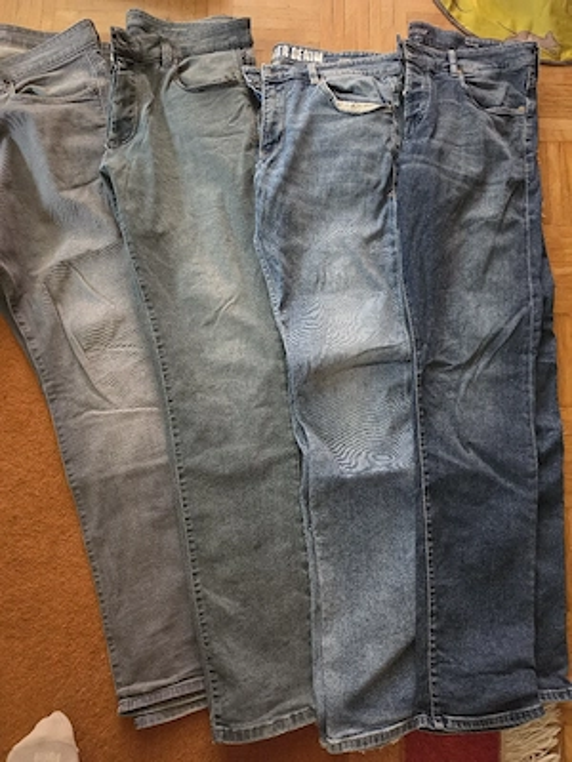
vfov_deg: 73.9
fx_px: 507
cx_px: 286
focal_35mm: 23
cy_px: 381
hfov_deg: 58.9
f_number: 1.4
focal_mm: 6.5
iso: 1250
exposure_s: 1/101
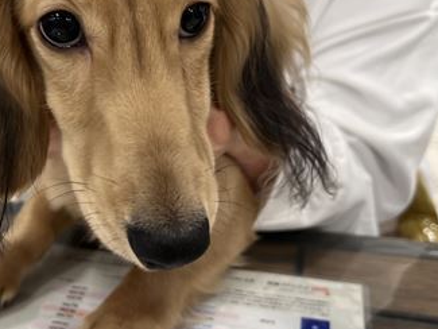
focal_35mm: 48
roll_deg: +2.8
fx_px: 608
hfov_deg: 38.8
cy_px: 135
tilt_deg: -25.1
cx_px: 123
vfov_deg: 30.2
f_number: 1.5
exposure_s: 1/120
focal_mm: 5.7
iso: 125
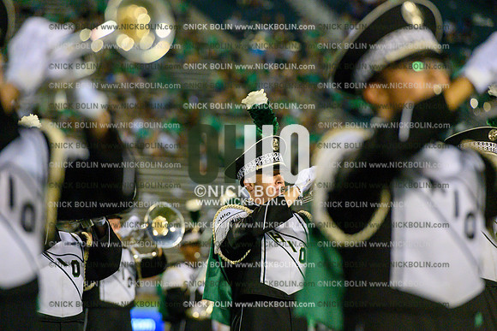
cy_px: 166
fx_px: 2762
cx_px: 248
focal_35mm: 200
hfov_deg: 10.3
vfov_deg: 6.9
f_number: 4
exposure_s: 1/1600
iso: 10000
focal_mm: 200
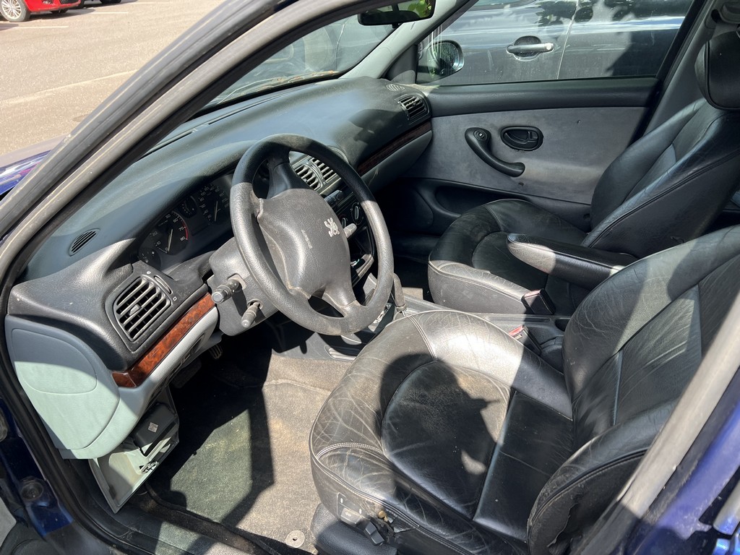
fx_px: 556
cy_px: 278
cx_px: 370
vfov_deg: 53.1
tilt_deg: -31.2
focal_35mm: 26
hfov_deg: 67.3
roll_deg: +1.1
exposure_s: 1/488
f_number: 1.5
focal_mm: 5.7
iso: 50
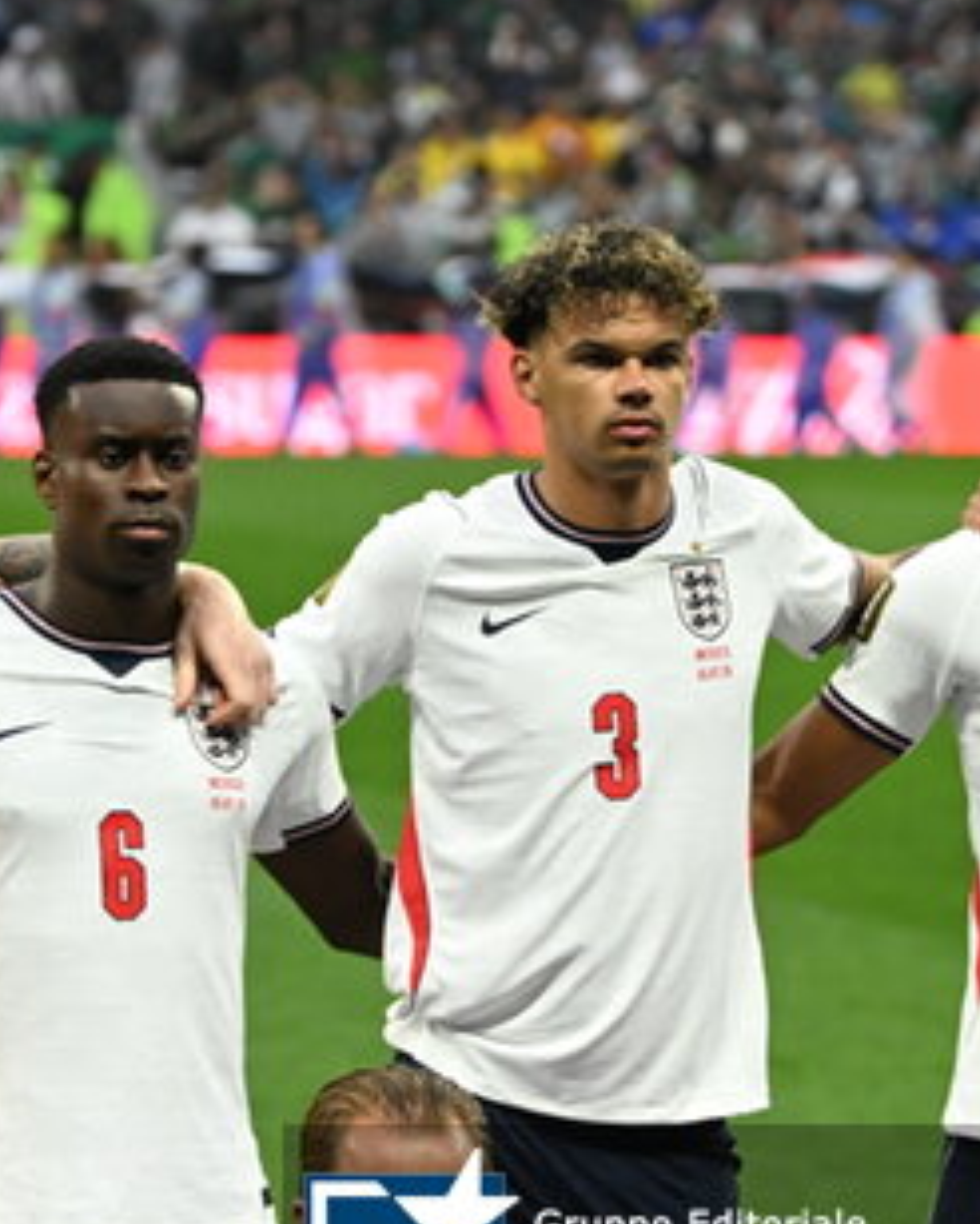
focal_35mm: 288
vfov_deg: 6.7
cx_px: 673
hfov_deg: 5.4
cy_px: 1232
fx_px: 10431
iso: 2500
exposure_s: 1/2000
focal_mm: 92
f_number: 2.8
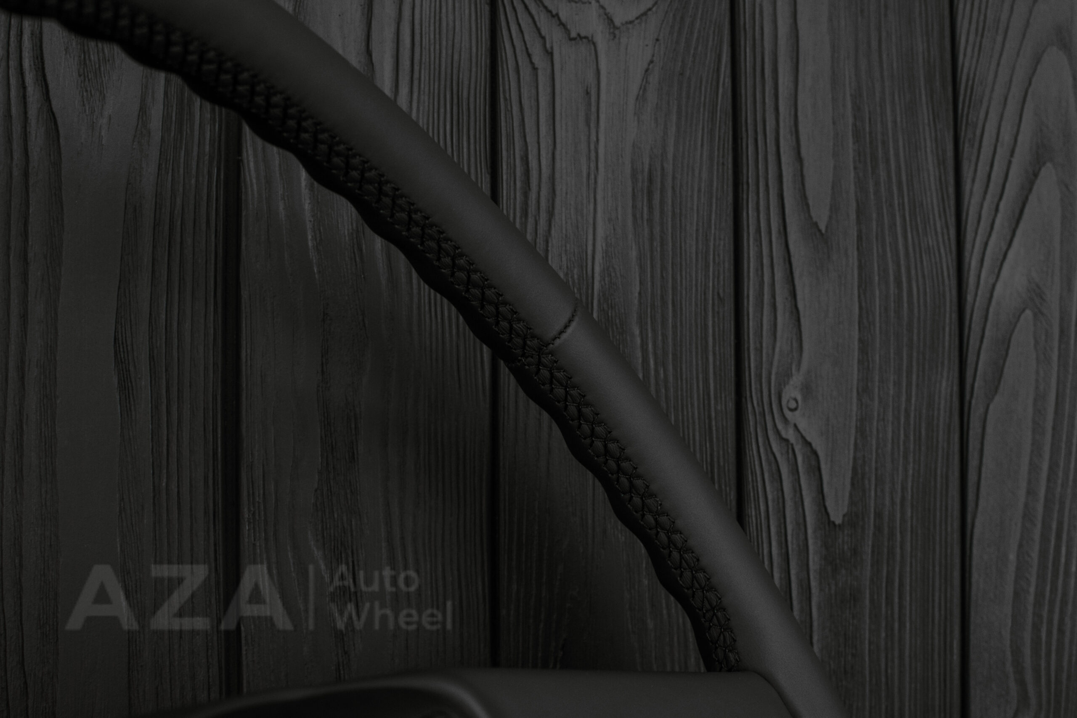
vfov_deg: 25.8
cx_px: 538
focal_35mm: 52
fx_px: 1571
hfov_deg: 37.8
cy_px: 359
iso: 500
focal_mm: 35
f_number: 6.3
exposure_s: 1/100
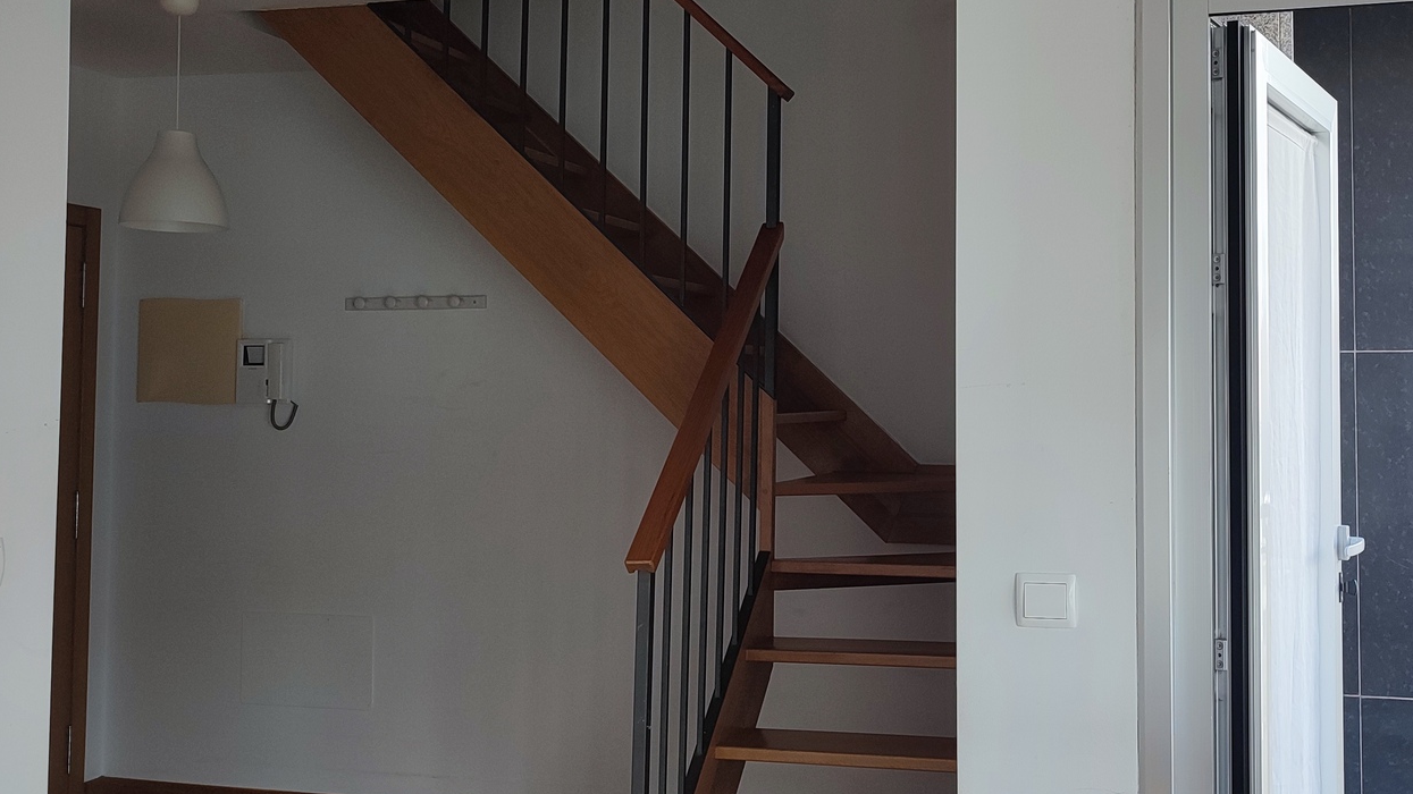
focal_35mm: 42
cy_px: 333
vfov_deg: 28.3
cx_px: 838
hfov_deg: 48.1
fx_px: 1573
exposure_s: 1/100
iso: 52
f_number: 1.9
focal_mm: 6.04
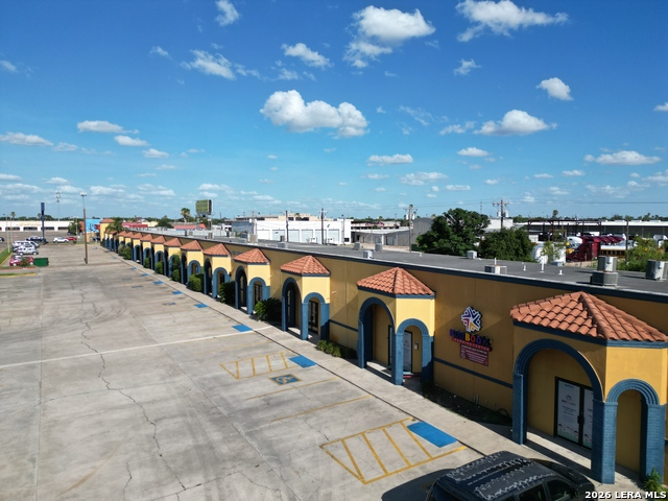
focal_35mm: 24
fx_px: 463
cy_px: 250
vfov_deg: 56.8
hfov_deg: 71.6
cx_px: 334
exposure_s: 1/3200
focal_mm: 6.72
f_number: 1.7
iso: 110
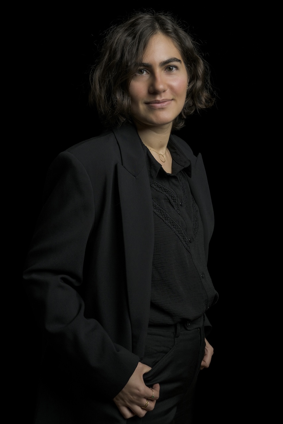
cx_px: 142
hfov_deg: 28.1
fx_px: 566
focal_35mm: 48
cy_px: 212
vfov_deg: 41.1
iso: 64
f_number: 6.3
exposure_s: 1/200
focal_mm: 48
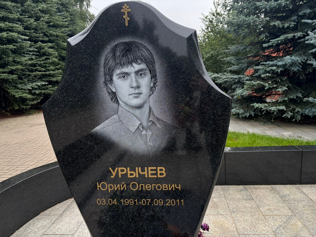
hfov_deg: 67.3
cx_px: 158
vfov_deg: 53.1
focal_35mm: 26
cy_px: 118
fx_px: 237
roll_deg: +2.2
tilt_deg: -13.0
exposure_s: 1/442
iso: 50
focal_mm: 5.96
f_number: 1.6
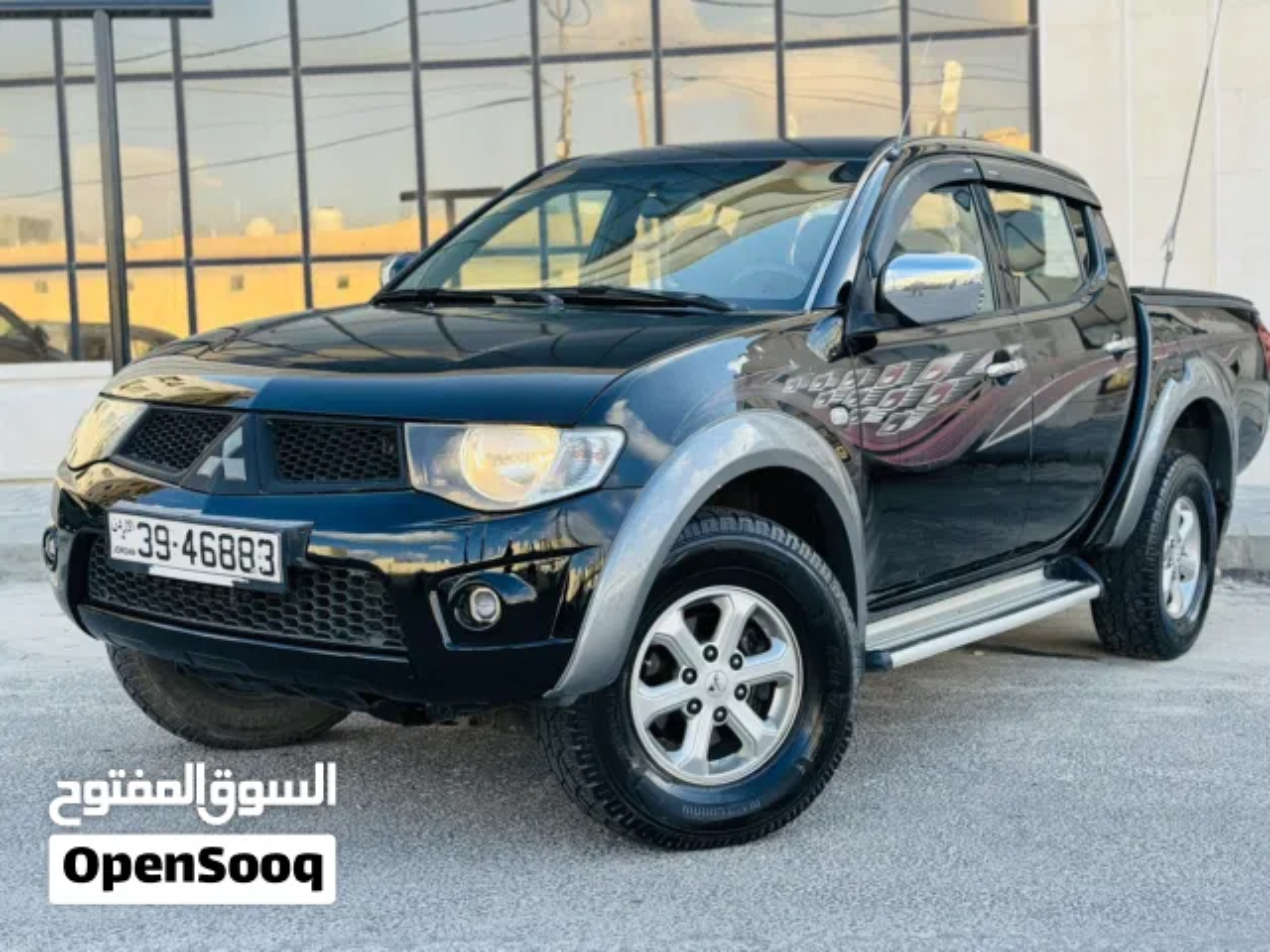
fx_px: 1761
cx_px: 635
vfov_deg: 30.3
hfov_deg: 39.7
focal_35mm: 48
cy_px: 476
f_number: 1.78
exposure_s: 1/678
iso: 64
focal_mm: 6.76
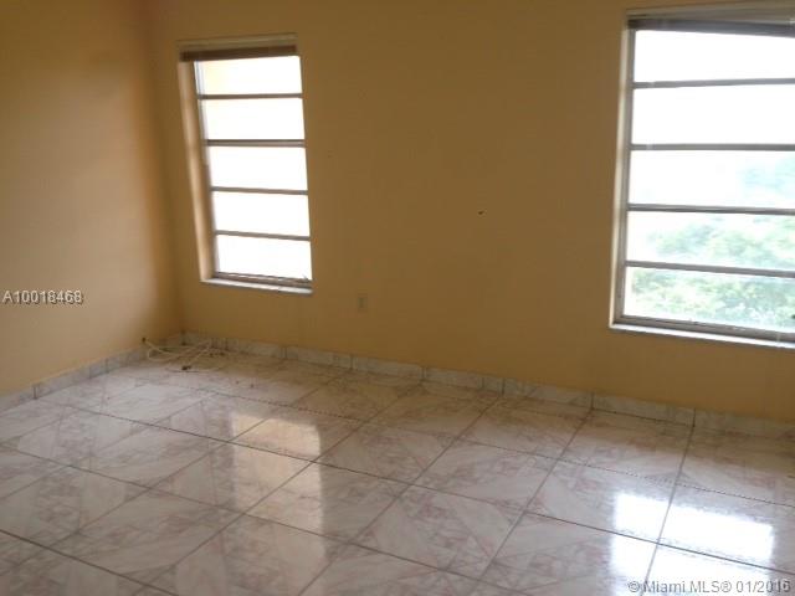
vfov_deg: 42.9
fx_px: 758
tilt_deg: -10.3
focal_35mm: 33
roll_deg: +0.3
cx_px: 398
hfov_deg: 55.4
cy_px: 298
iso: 64
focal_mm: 4.12
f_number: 2.4
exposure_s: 1/60
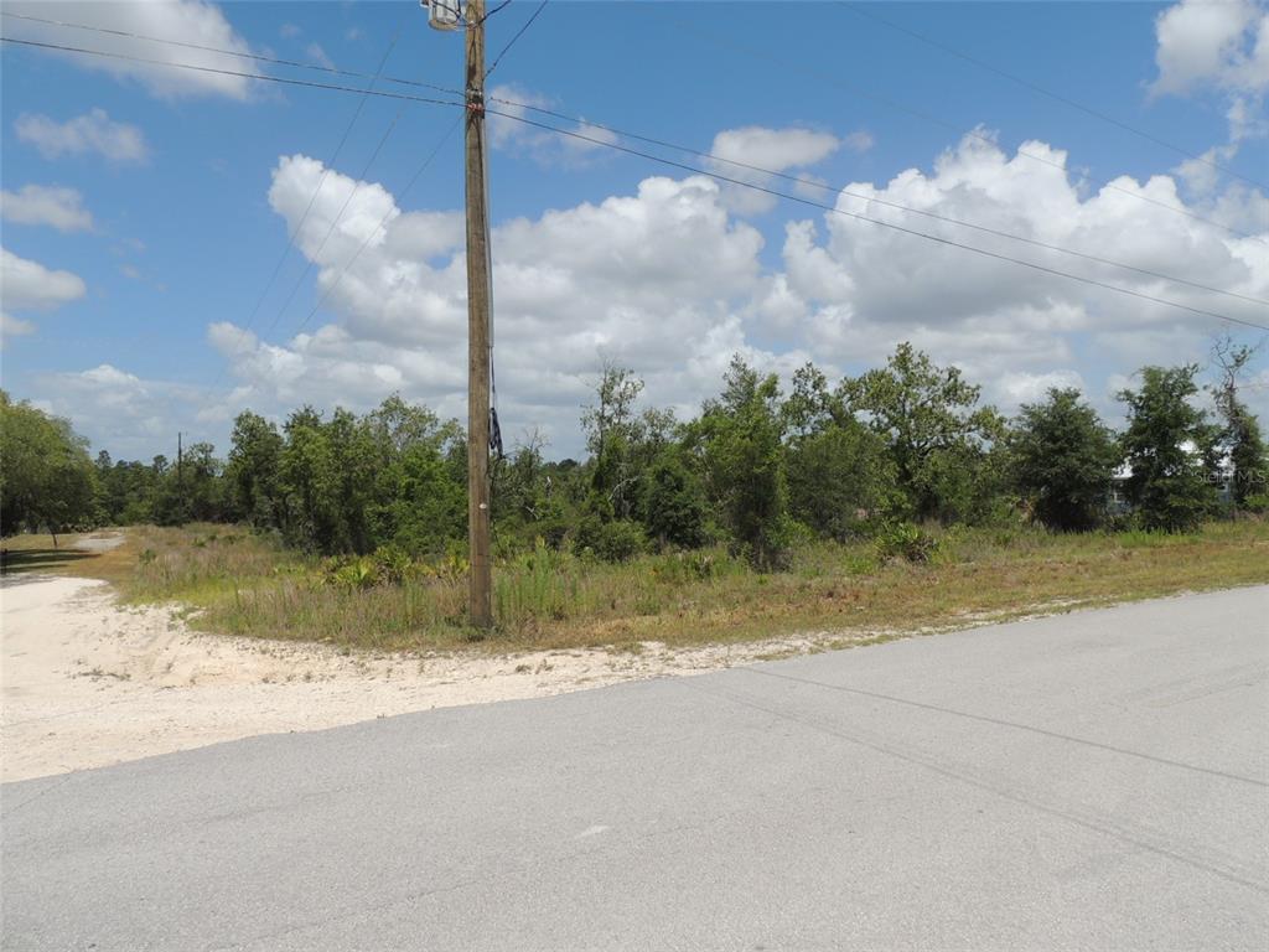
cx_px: 634
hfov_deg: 71.6
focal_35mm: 24
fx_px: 880
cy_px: 476
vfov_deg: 56.8
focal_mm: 4.3
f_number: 3.7
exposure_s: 1/1250
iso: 100
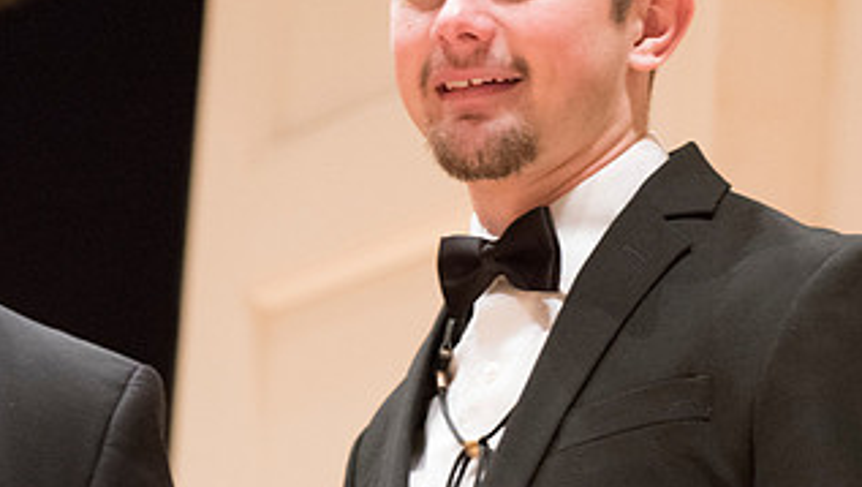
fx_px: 6131
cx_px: 500
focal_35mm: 268
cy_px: 124
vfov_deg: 4.5
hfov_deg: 8.0
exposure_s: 1/100
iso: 12800
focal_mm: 140
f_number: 6.3
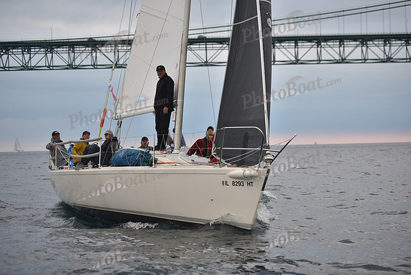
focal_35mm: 86
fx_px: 982
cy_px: 138
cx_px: 206
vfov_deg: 15.9
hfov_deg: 23.6
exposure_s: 1/640
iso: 640
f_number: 2.8
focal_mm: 86
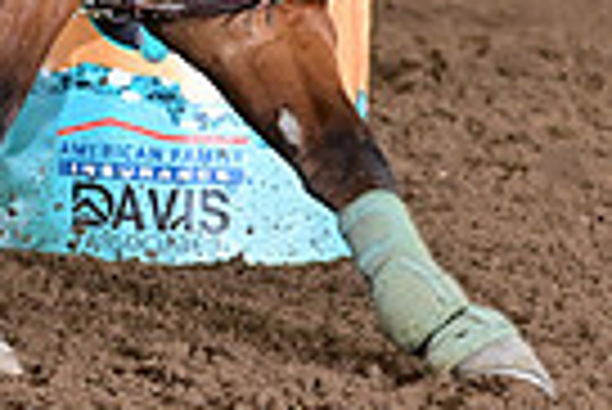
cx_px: -207
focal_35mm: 478
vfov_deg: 2.9
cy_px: -381
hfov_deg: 4.3
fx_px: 8135
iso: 1600
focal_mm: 112
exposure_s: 1/250
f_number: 3.5
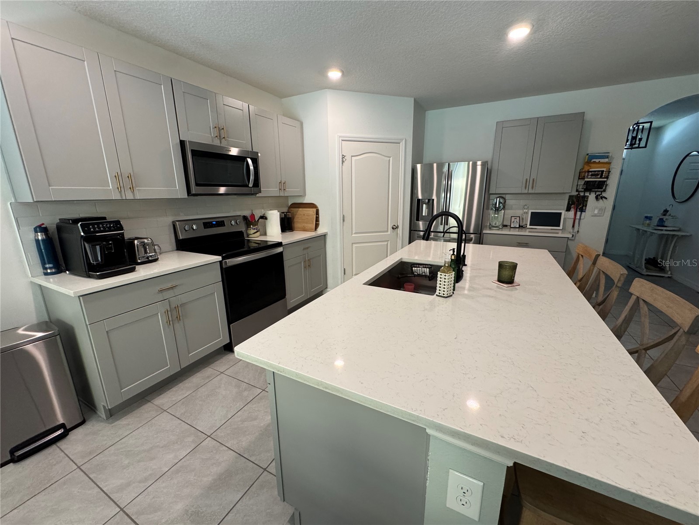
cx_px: 350
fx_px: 283
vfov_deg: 85.7
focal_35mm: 14
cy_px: 262
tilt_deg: -14.0
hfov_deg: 102.1
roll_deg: +0.4
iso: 250
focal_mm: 2.22
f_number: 2.2
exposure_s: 1/120
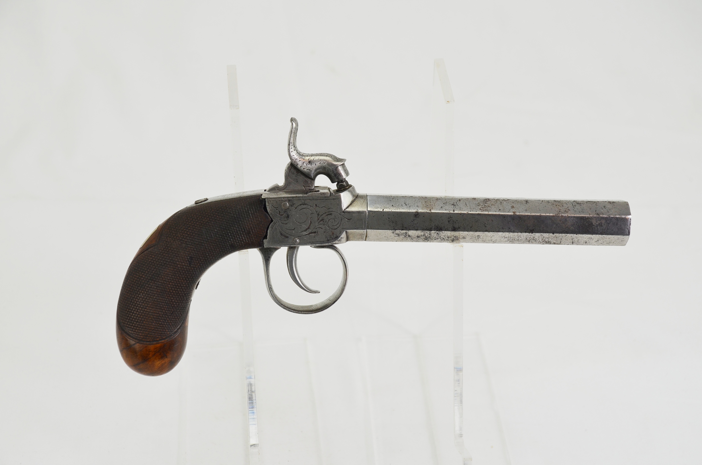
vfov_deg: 22.5
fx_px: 1168
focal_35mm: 60
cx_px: 351
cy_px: 232
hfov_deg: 33.5
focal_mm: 40
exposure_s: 1/125
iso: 200
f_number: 5.6
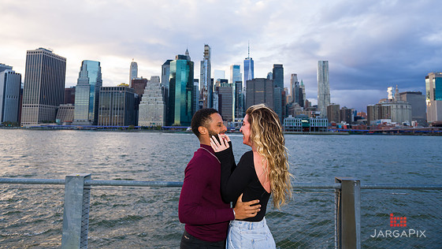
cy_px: 102
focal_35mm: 26
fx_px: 305
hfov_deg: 71.9
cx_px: 217
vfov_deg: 44.2
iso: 250
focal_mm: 24
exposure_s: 1/200
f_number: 4
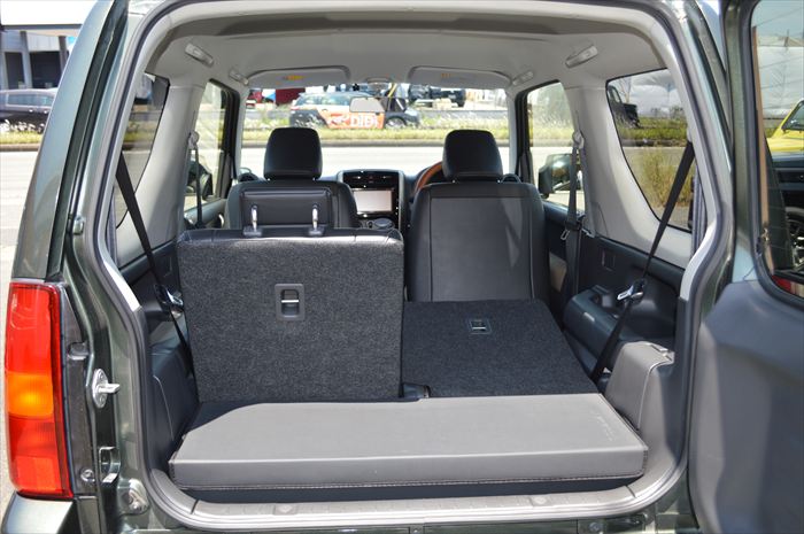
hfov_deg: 57.3
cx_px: 402
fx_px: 736
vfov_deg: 39.9
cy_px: 267
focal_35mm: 33
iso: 100
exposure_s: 1/160
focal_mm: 22
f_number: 4
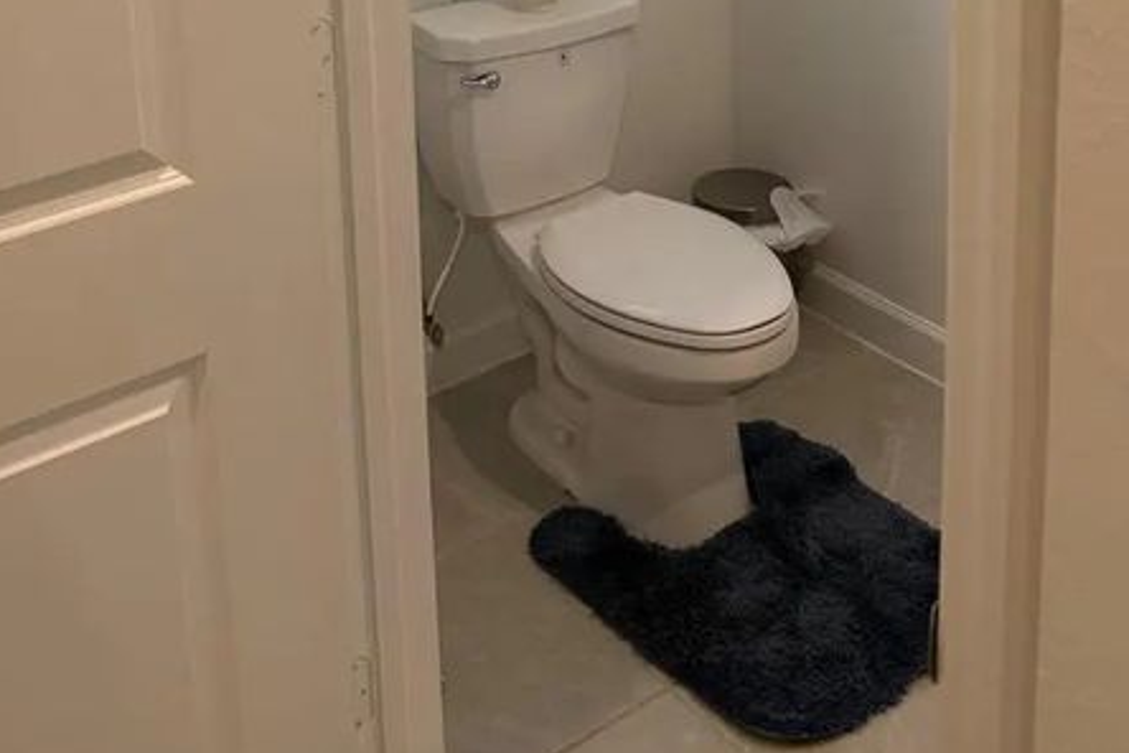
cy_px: -167
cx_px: 603
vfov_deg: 25.1
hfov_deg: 41.1
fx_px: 1505
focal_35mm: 48
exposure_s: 1/120
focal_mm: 6.76
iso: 200
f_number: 1.78
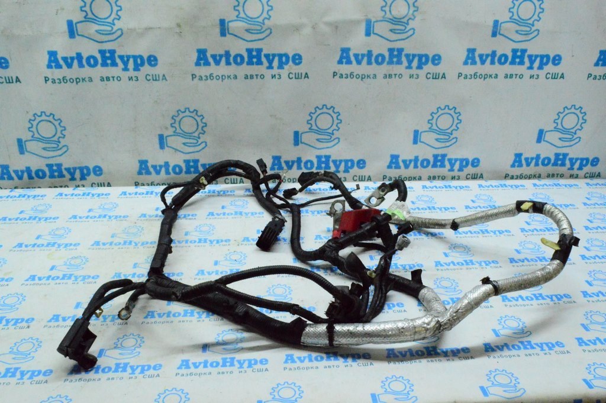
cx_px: 303
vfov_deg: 39.9
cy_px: 202
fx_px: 555
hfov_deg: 57.3
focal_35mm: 33
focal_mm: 22
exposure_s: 1/80
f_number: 25
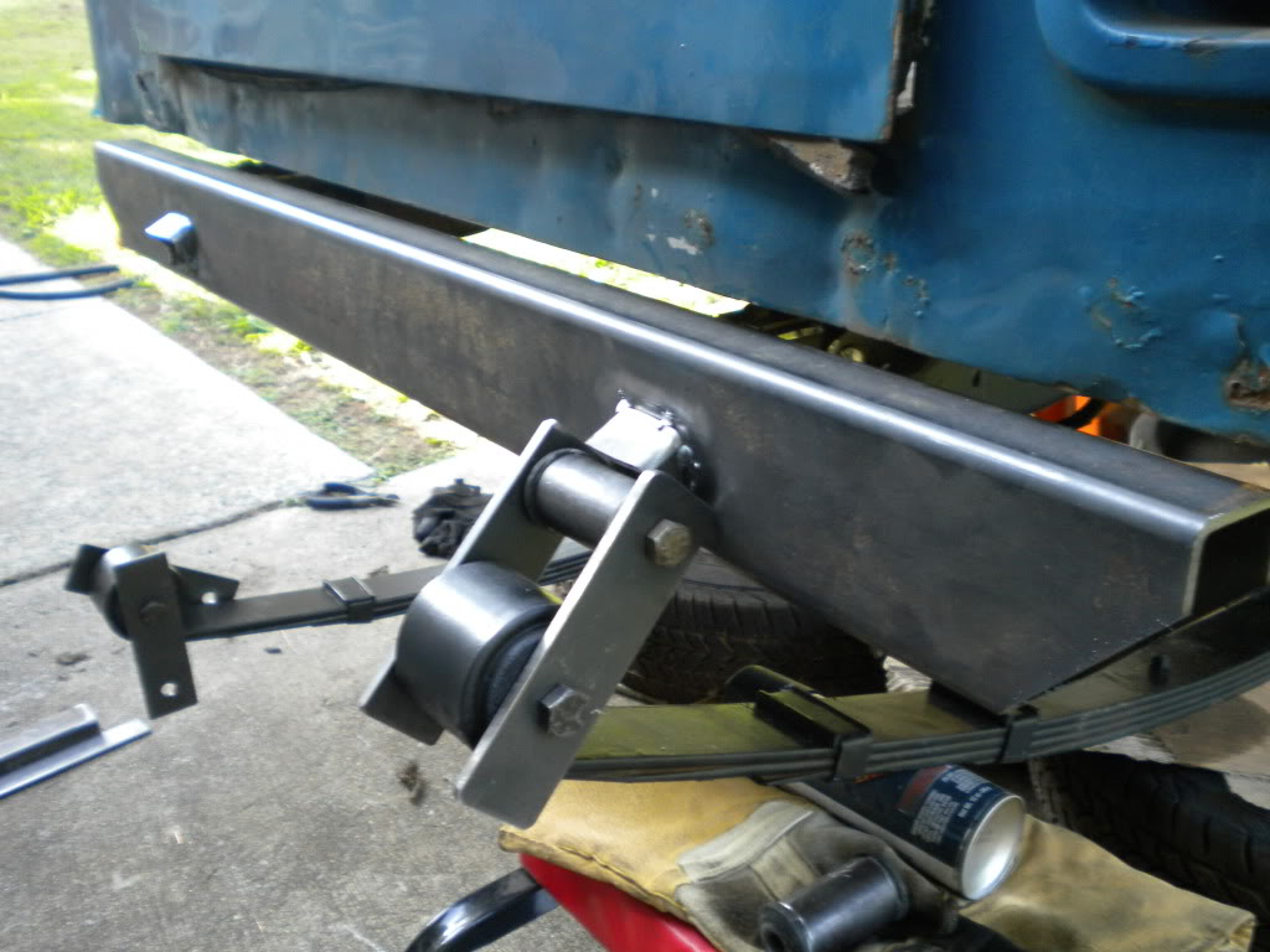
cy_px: 476
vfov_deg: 40.7
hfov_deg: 52.6
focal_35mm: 35
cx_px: 635
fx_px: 1284
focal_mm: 6.3
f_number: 3.1
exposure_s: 1/64
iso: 257
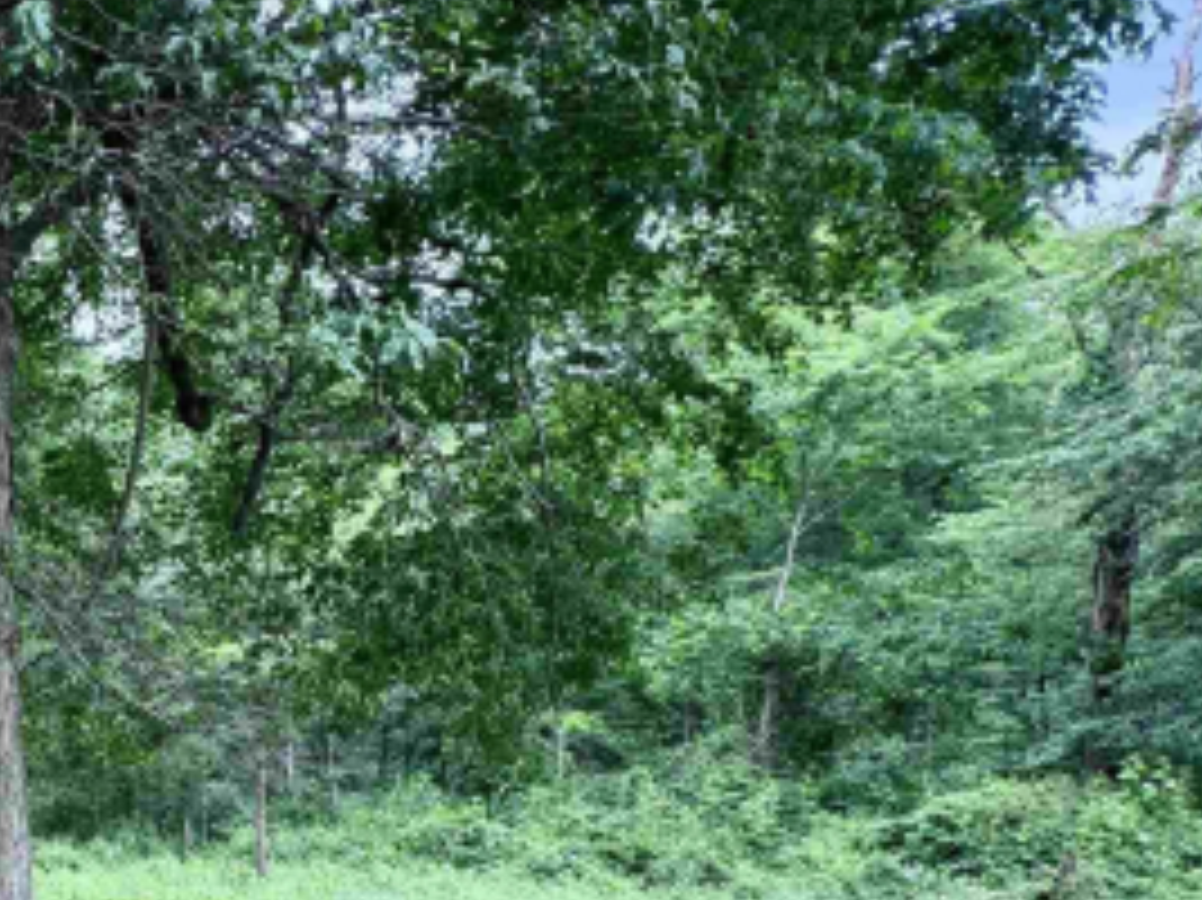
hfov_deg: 41.6
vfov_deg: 38.6
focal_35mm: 35
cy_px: 765
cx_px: -128
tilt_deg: -3.7
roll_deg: +1.5
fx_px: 1215
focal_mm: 2.22
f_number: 2.2
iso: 40
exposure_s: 1/112
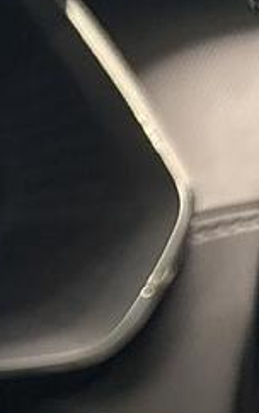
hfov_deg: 6.9
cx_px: -613
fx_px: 1840
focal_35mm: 163
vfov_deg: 12.1
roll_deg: +1.2
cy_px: 675
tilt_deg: -24.5
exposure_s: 1/33
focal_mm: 5.96
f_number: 1.6
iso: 500
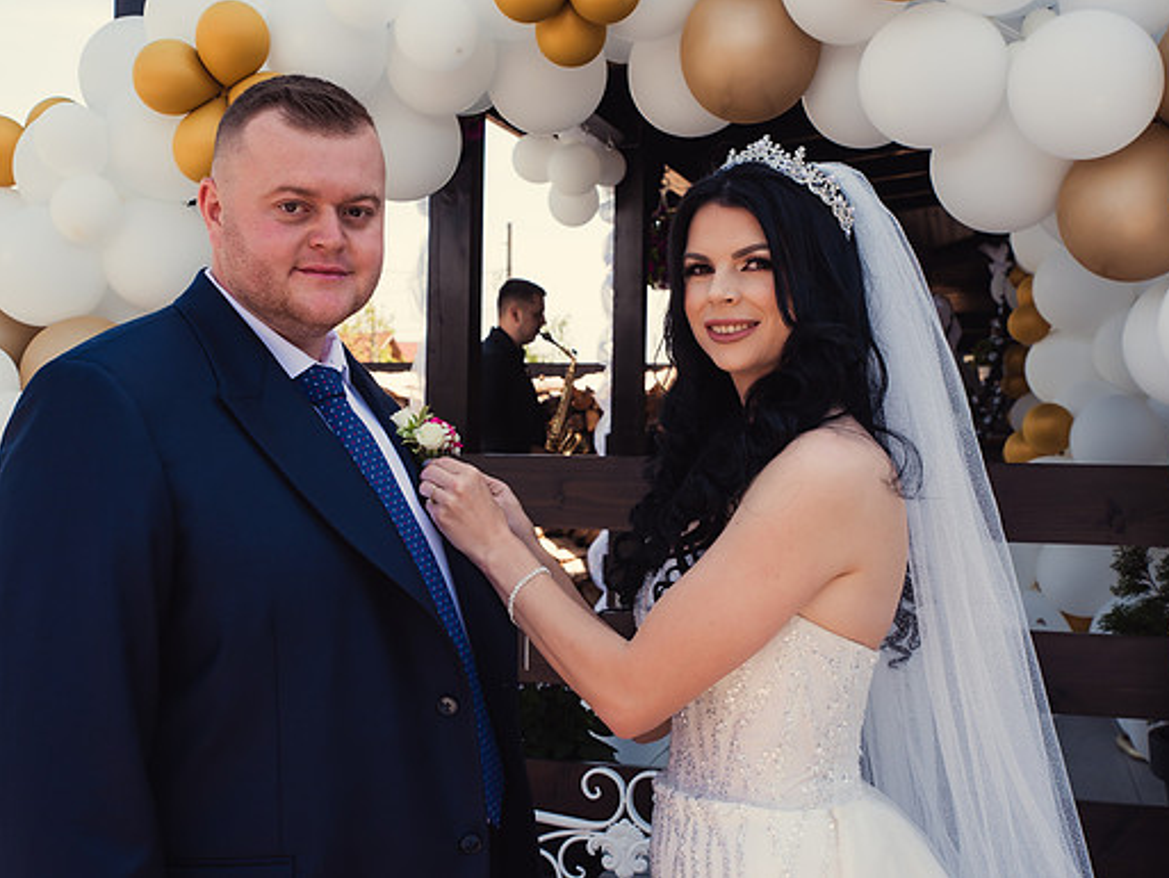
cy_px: 417
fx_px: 1621
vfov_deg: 30.3
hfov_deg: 39.6
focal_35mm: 48
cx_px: 516
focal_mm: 42
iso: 200
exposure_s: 1/200
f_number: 8
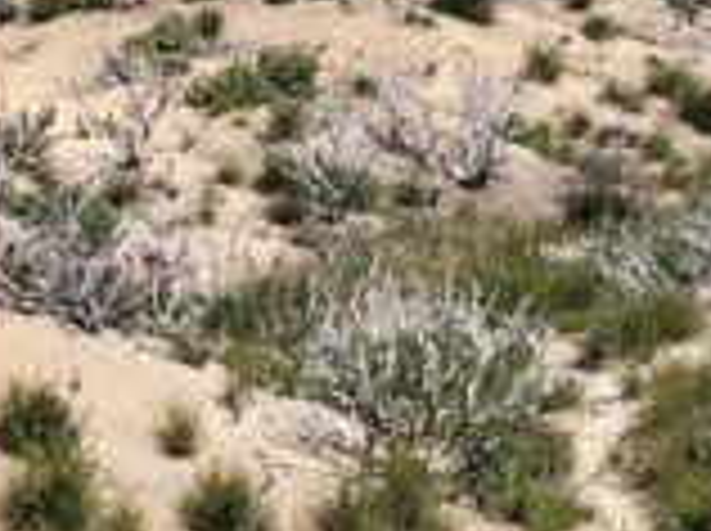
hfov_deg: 11.7
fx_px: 3466
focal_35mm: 169
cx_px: 153
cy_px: 472
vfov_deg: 8.7
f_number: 1.8
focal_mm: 5.4
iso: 40
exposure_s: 1/3018
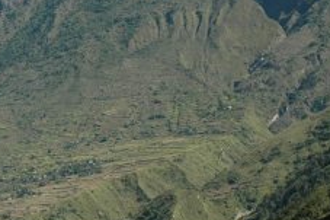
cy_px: 213
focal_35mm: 129
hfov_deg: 15.3
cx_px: -81
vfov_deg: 10.6
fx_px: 1178
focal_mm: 27
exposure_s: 1/400
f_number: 10
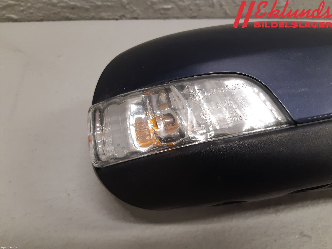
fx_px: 249
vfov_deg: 53.1
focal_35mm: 26
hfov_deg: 67.3
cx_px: 166
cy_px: 124
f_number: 1.7
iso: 125
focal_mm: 3.93
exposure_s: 1/50
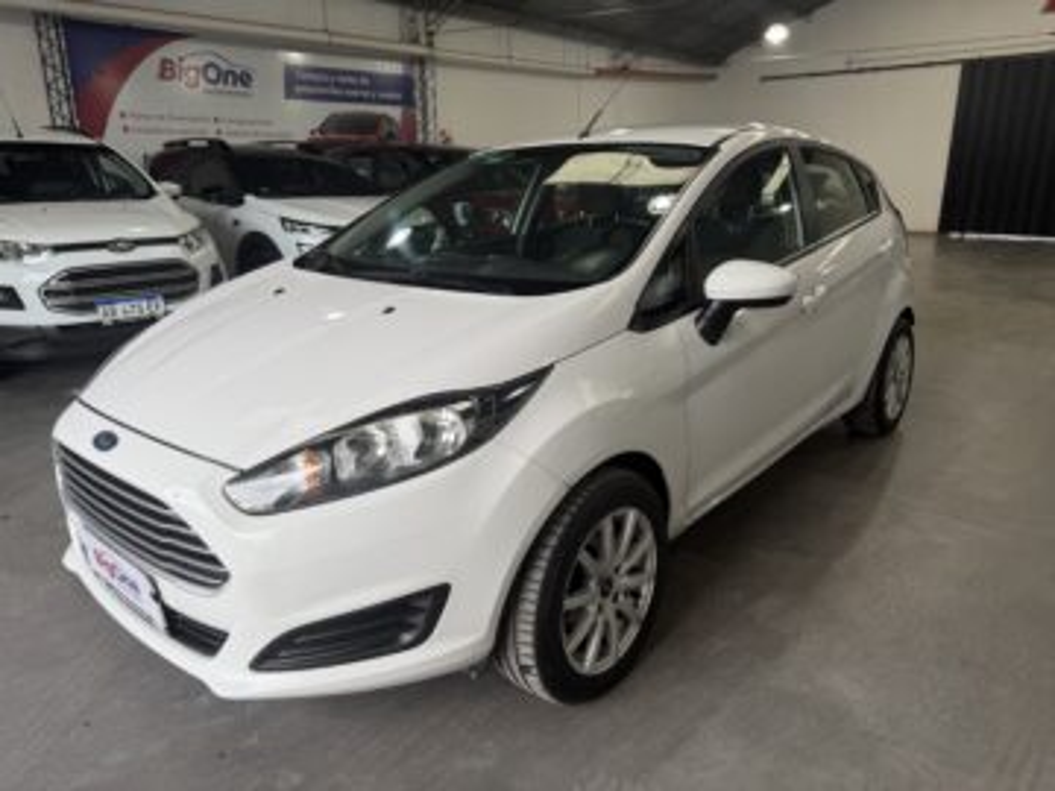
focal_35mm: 24
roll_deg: +1.6
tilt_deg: -15.2
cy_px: 396
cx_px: 528
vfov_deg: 56.8
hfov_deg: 71.6
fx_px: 731
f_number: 1.78
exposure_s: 1/121
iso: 100
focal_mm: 6.76
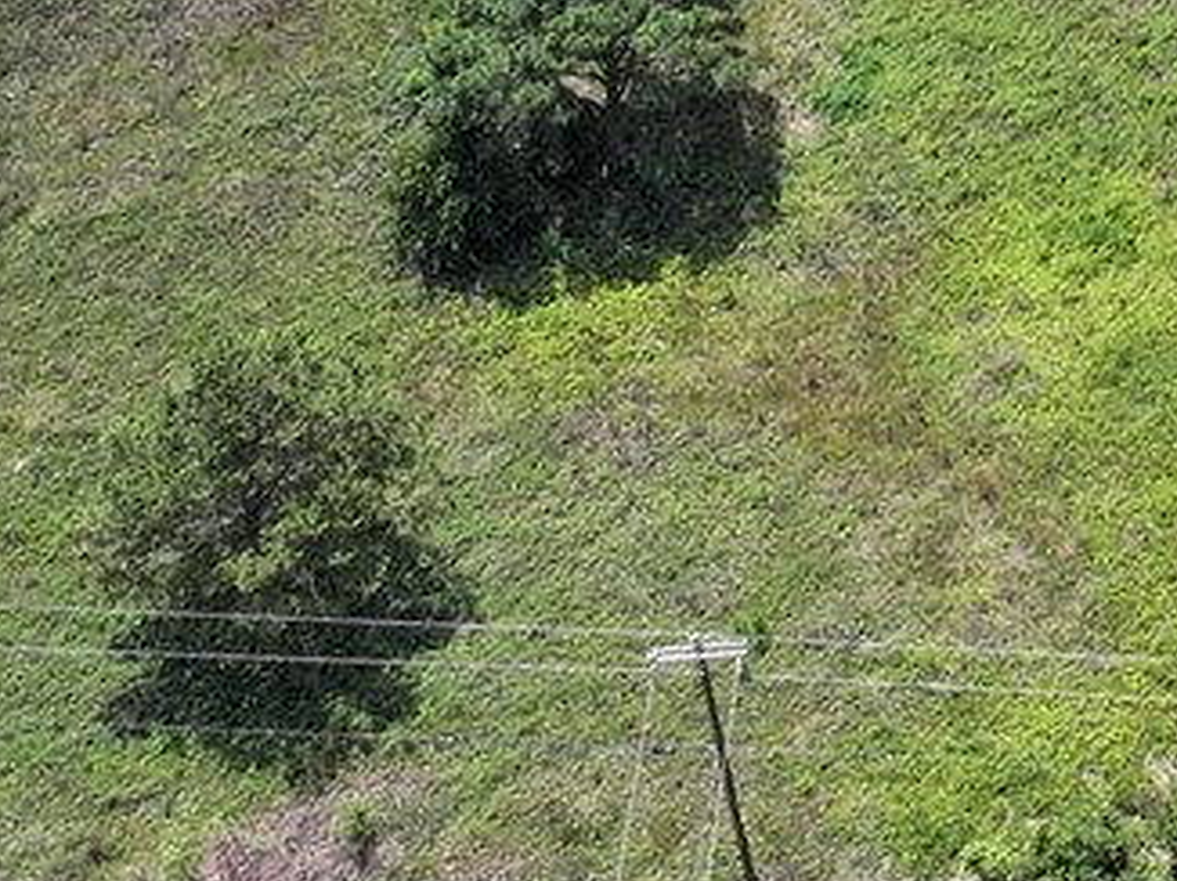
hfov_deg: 11.8
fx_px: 5130
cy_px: -1363
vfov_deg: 8.7
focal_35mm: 151
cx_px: 2287
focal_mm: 12.29
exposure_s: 1/1250
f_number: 2.8
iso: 100
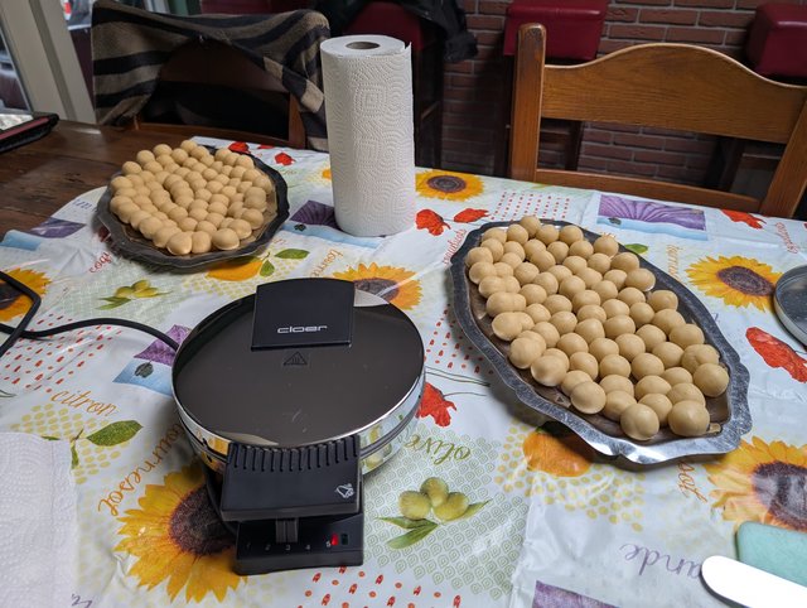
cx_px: 404
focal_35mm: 24
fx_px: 560
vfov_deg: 56.9
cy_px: 304
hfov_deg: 71.5
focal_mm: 6.9
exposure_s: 1/146
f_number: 1.68
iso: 127
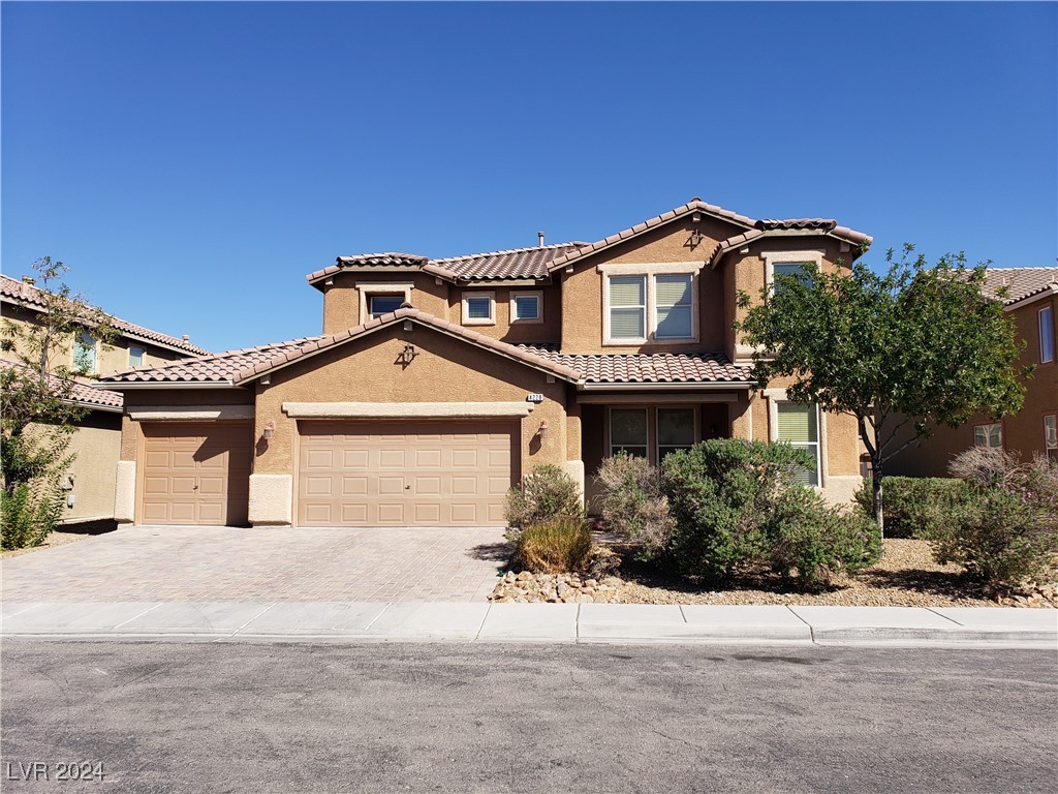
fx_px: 795
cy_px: 397
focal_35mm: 26
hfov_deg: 67.3
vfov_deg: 53.1
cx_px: 529
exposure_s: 1/1732
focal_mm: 4.3
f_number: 2.4
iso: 50
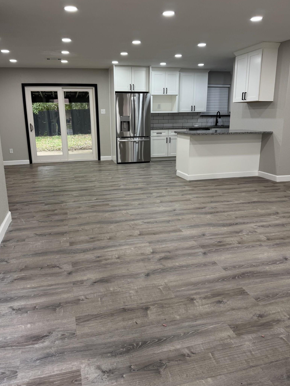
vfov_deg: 65.3
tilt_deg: -14.9
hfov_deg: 51.3
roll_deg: +0.9
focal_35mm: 27
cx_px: 135
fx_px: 302
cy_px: 186
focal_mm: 6.76
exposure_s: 1/120
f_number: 1.78
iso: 100
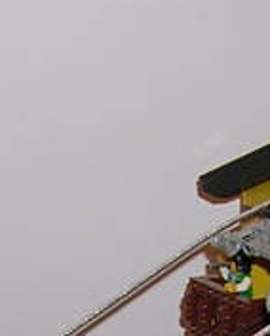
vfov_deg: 8.6
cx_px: 103
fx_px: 2134
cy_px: 626
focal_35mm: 214
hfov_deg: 7.2
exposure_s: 1/60.1
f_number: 2.8
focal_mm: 5.8
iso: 50
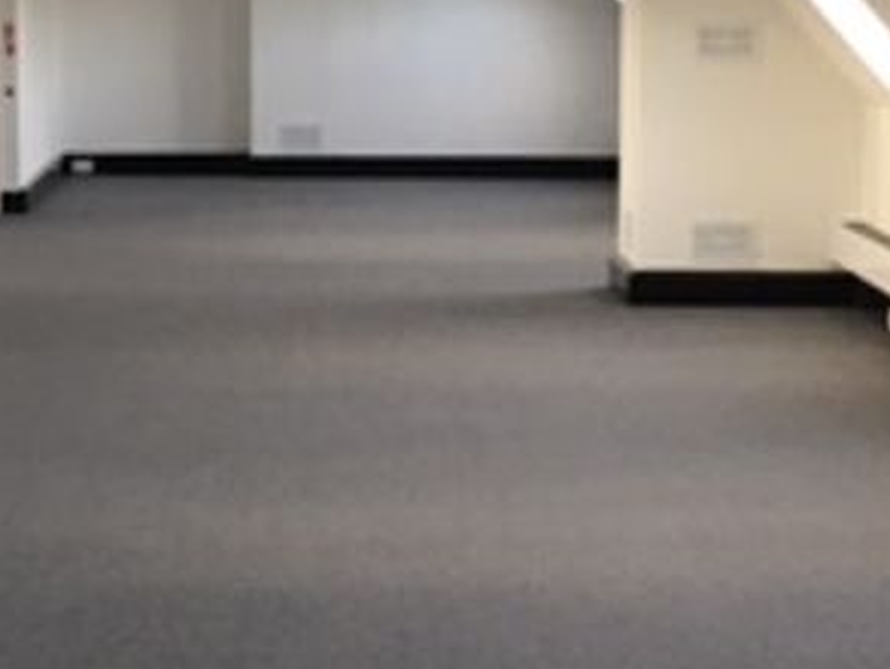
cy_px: 211
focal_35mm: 110
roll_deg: +0.2
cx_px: 24
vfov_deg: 13.4
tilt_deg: -5.0
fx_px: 2829
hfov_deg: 17.5
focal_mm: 4.15
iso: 80
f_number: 2.2
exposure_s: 1/33
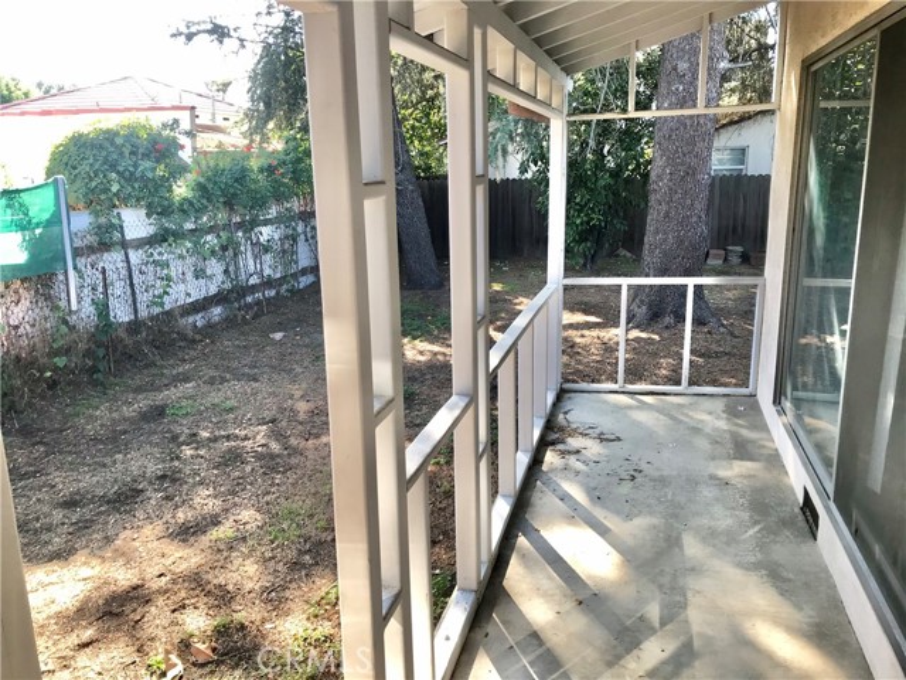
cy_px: 340
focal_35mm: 28
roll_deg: +0.9
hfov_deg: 63.4
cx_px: 453
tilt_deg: -12.4
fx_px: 733
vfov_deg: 49.7
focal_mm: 3.99
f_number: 1.8
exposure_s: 1/120
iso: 25
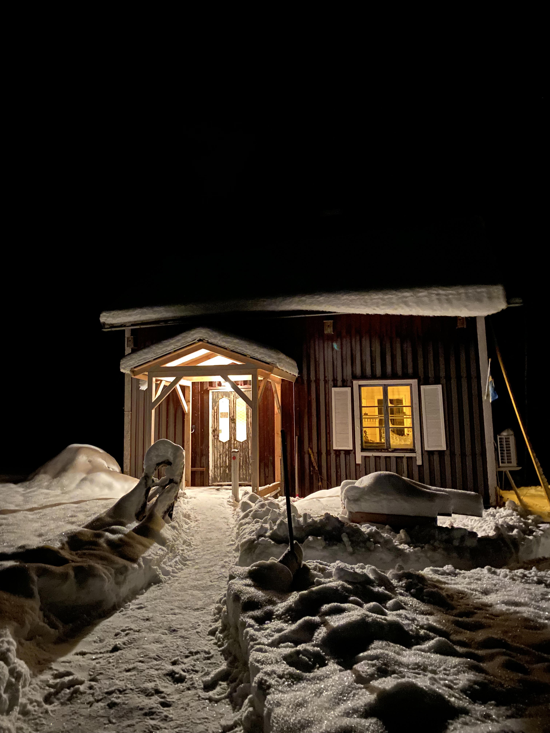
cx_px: 275
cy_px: 366
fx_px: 551
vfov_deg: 67.3
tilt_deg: +7.1
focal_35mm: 26
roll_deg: +0.7
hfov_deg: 53.1
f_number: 1.8
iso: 1250
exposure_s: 1/2
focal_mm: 4.25
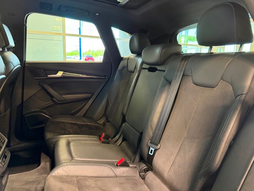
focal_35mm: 24
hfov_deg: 71.6
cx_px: 127
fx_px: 176
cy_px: 96
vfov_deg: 56.8
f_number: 1.78
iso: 800
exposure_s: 1/40
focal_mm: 6.76
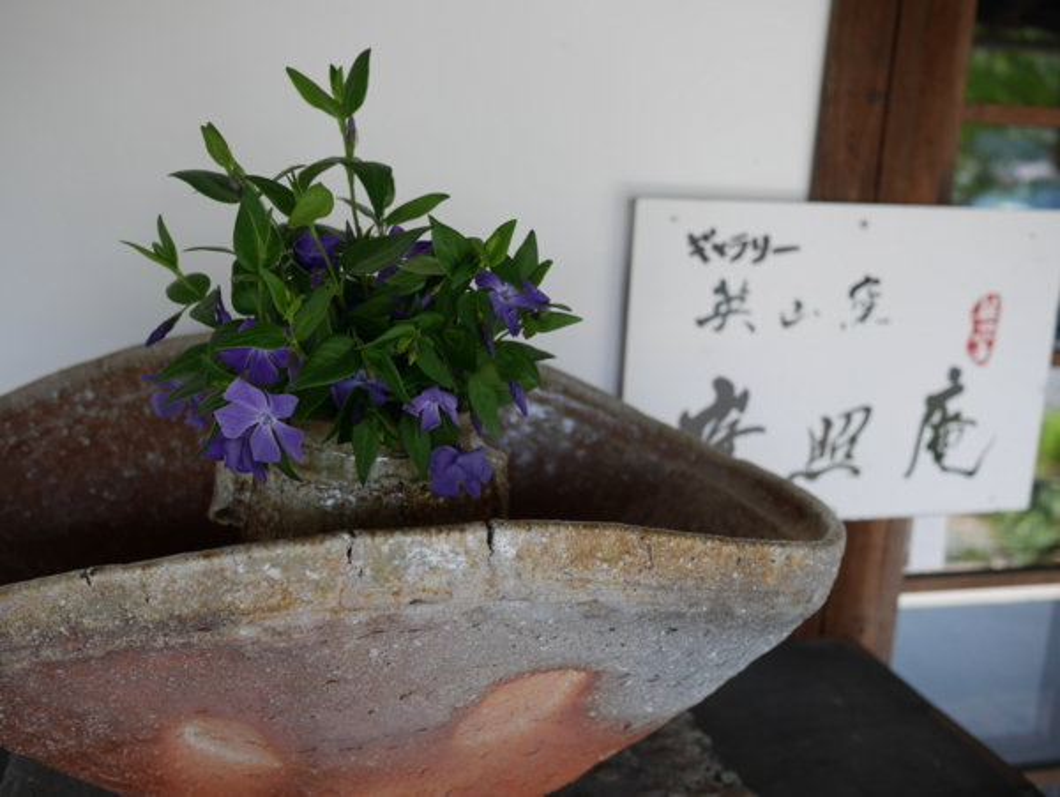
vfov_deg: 36.0
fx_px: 1226
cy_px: 398
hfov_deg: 46.8
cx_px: 530
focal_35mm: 40
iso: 200
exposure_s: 1/250
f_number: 2.8
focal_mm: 20
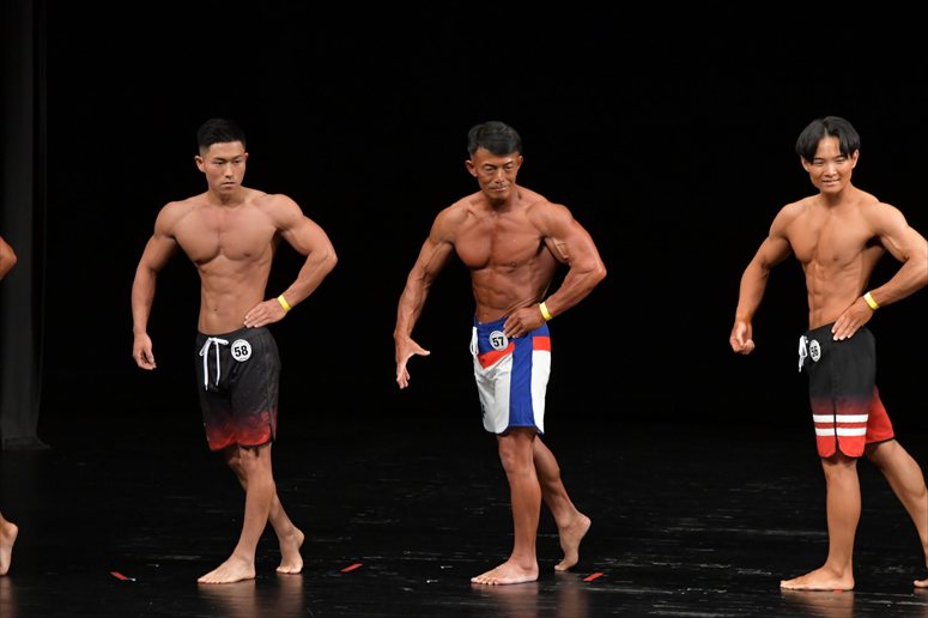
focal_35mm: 270
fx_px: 6957
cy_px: 309
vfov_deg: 5.1
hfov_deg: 7.6
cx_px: 464
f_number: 5.6
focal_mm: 180
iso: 3200
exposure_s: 1/400
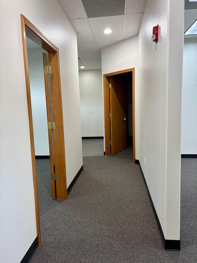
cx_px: 98
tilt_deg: -5.5
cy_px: 132
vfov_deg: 67.3
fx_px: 197
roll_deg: +2.7
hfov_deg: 53.1
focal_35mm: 26
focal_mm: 5.96
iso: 80
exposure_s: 1/60
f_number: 1.6
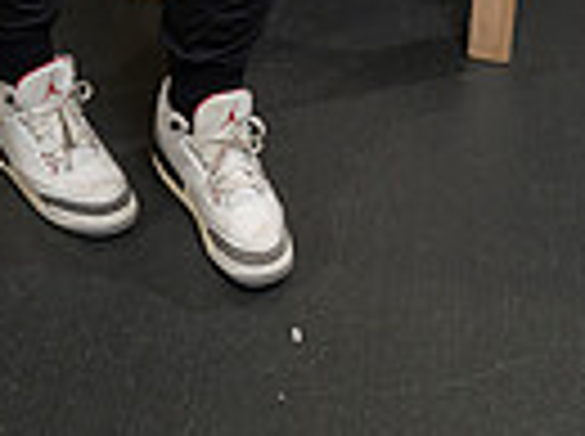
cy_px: -562
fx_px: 1518
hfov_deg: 21.6
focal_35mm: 90
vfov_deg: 13.0
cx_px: 140
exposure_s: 1/250
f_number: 7.1
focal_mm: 27
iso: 800
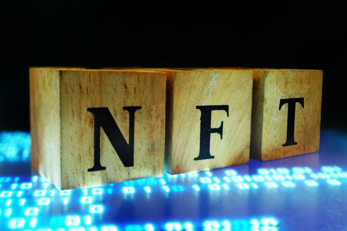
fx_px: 434
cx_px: 174
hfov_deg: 43.6
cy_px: 116
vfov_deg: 29.9
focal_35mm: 45
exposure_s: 1/8
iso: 640
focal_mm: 30
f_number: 3.5
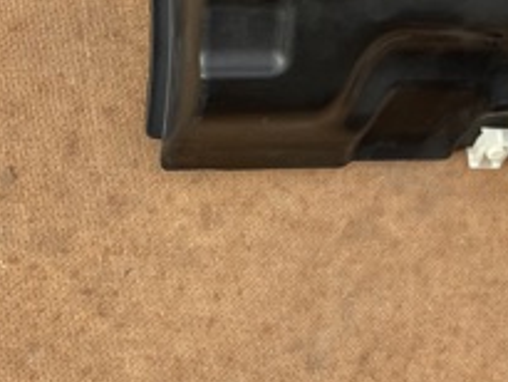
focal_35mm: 81
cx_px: 622
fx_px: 1189
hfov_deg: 22.1
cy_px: -83
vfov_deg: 17.3
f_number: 1.6
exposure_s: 1/164
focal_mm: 4.2
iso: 32
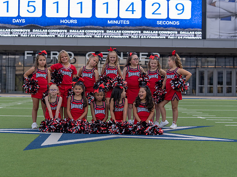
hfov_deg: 25.3
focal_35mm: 77
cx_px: 105
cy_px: 89
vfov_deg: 19.1
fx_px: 527
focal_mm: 70
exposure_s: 1/320
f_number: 3.5
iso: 100
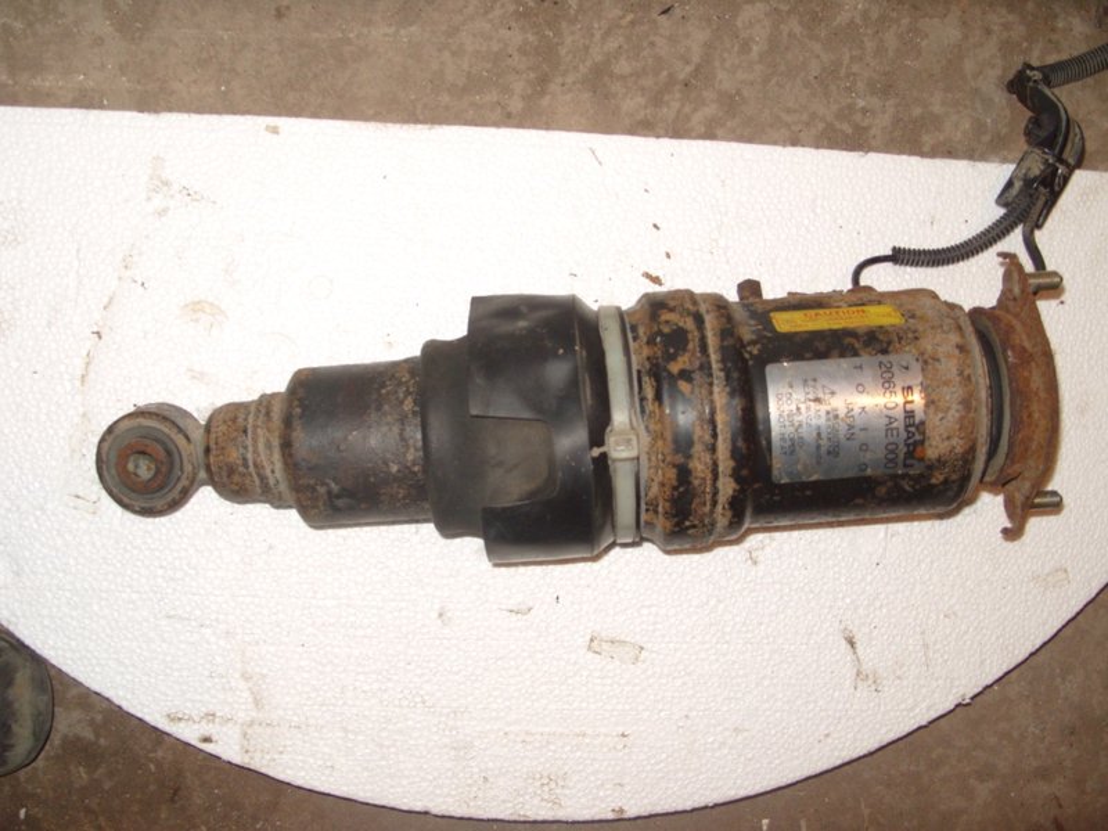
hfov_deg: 52.6
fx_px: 1120
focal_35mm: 35
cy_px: 416
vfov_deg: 40.7
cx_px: 554
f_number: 2.8
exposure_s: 1/45
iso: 100
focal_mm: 7.8
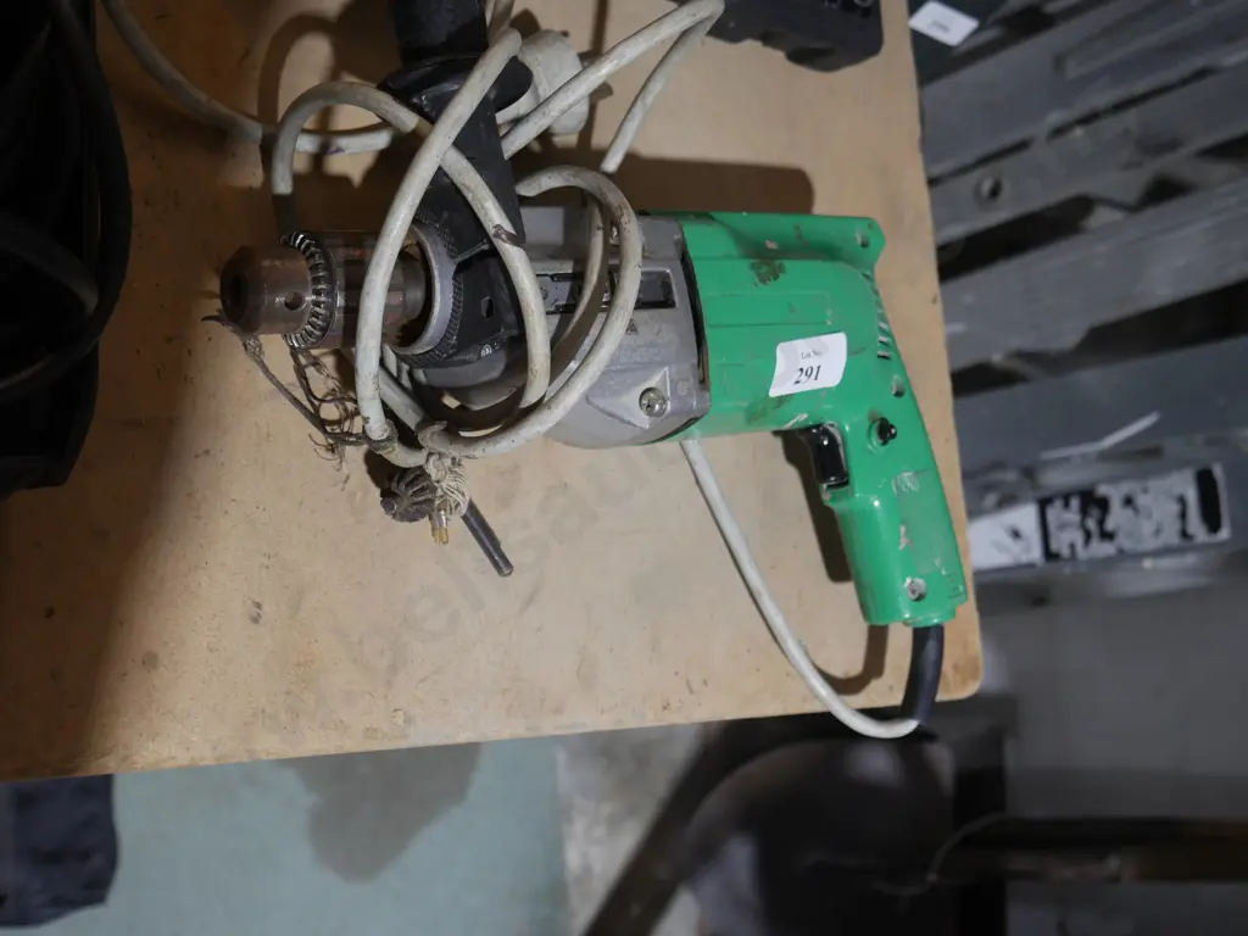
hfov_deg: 46.8
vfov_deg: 36.0
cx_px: 624
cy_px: 468
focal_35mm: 40
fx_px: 1442
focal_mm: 20
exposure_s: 1/60
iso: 800
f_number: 4.5
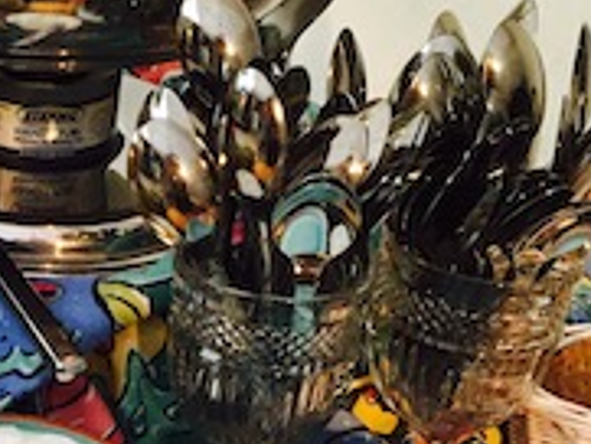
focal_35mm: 96
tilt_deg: -35.0
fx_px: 1640
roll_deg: -1.4
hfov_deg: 19.3
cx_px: -114
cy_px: 359
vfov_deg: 15.3
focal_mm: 4.15
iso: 50
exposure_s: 1/30
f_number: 2.2
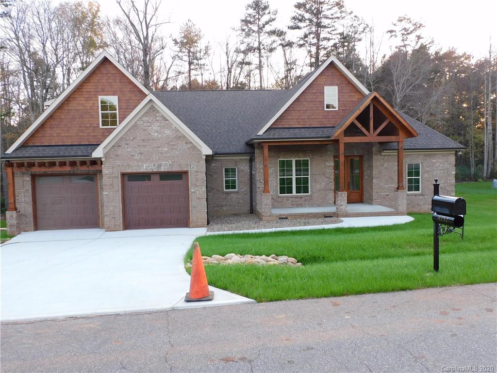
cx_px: 248
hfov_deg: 60.0
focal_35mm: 30
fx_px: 431
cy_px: 186
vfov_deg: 46.8
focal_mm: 5.4
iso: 125
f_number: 3.5
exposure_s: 1/50
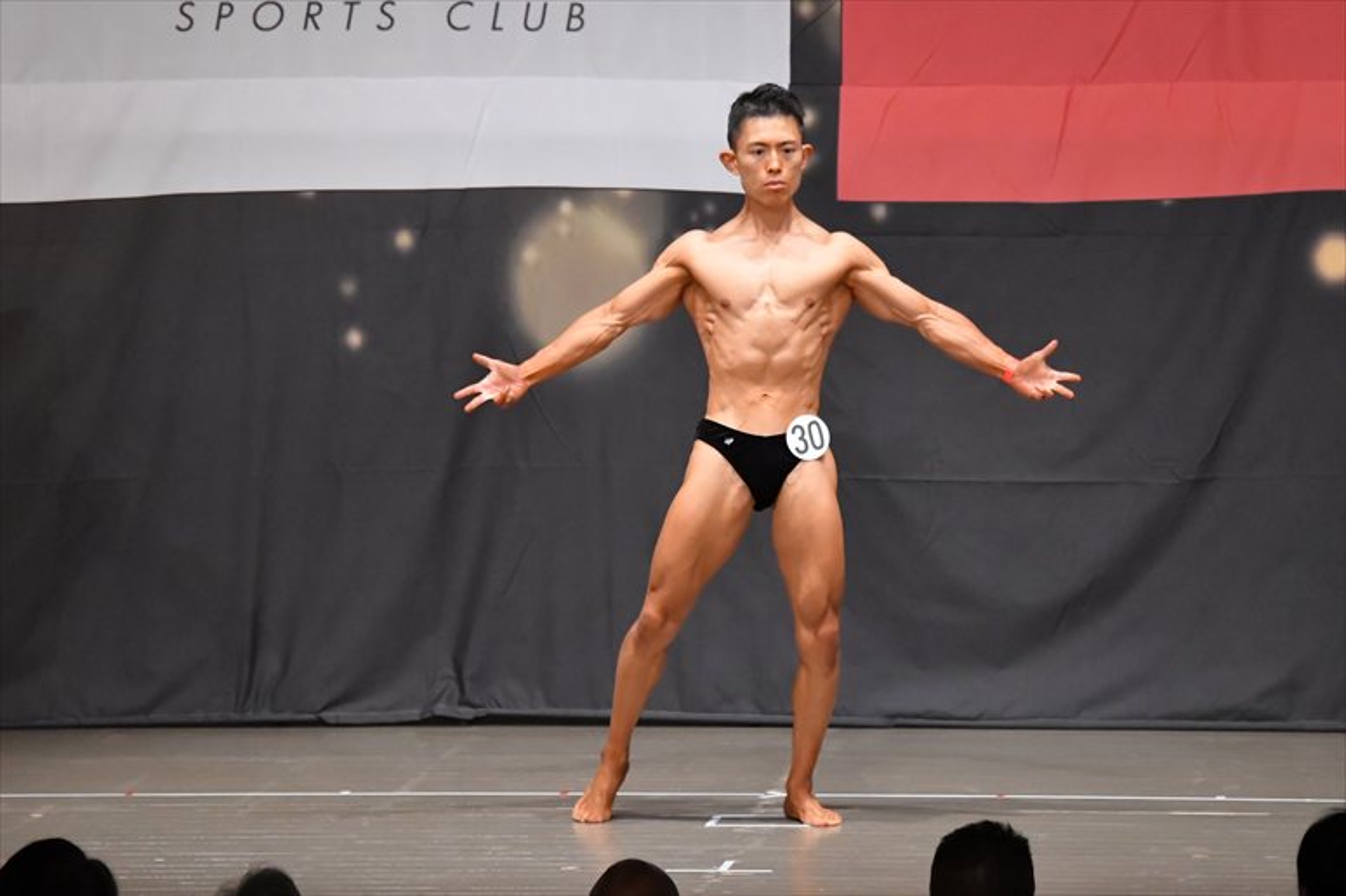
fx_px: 8110
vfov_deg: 6.3
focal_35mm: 217
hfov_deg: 9.5
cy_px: 448
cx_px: 673
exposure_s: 1/400
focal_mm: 145
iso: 6400
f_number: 5.6
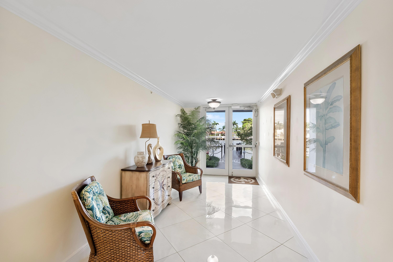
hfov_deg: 100.4
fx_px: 164
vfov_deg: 77.3
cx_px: 196
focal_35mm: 15
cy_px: 131
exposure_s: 1/80
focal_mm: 10
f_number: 8
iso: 800
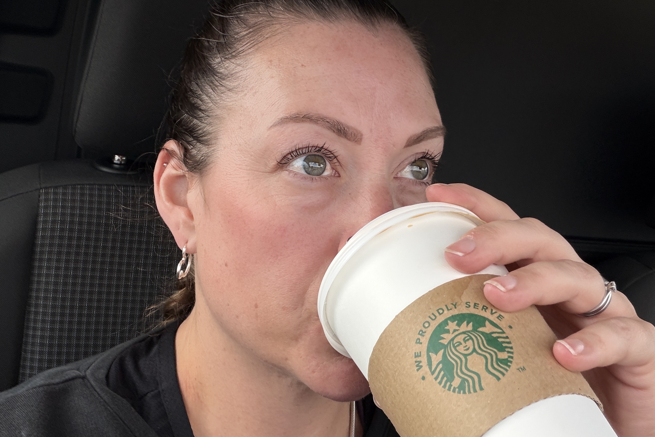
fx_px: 764
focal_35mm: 42
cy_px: 180
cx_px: 329
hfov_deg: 46.4
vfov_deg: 31.8
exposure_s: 1/308
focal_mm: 2.71
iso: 25
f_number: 1.9
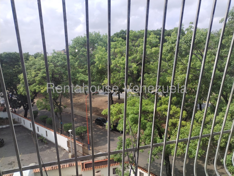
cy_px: 88
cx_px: 117
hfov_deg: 61.7
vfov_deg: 48.2
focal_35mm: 29
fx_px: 196
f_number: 1.8
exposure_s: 1/462
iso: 100
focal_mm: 4.75
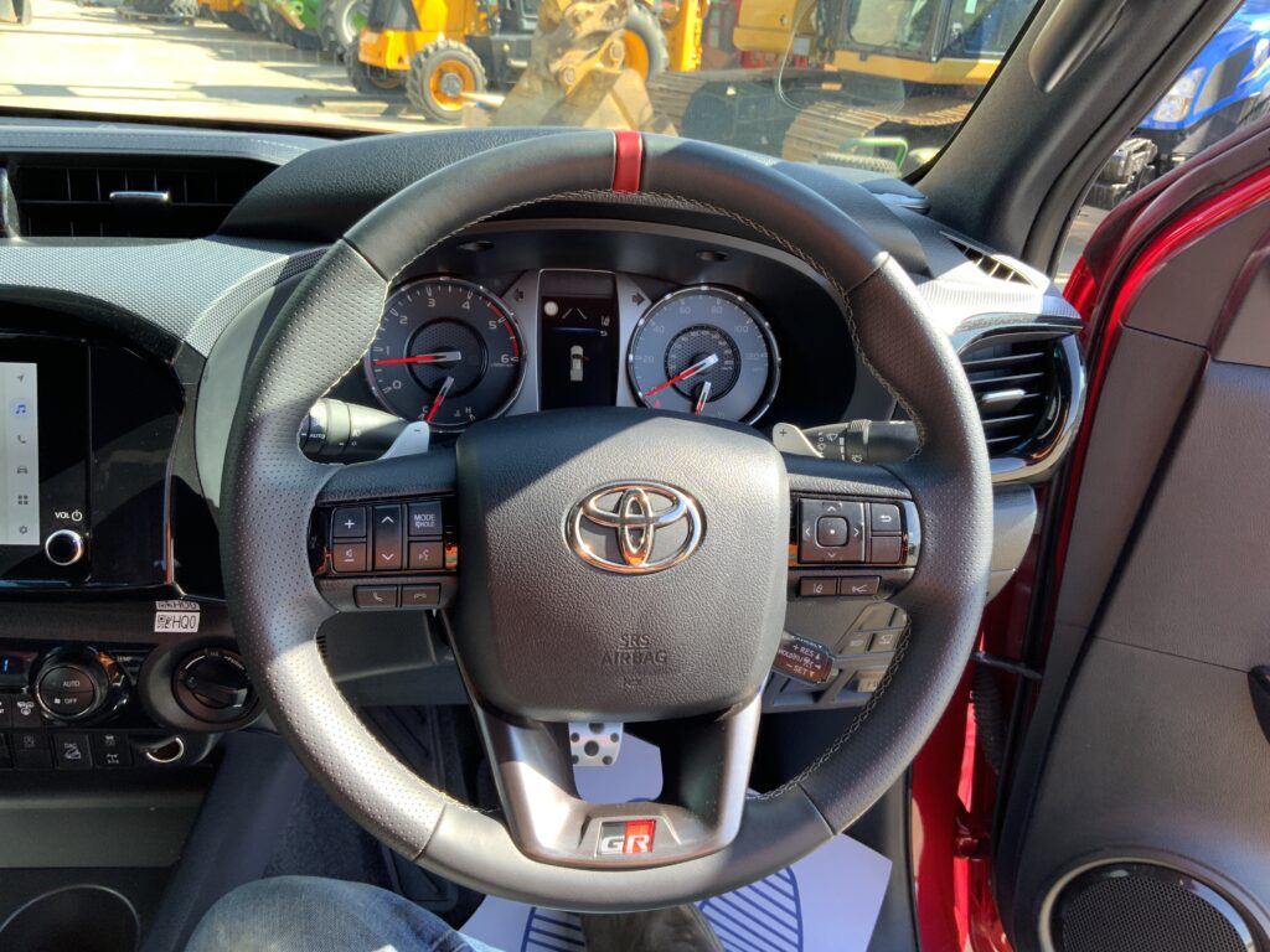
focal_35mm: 29
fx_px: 1064
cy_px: 476
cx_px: 635
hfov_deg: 61.7
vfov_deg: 48.2
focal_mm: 3
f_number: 1.8
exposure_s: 1/122
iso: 25
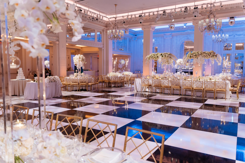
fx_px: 192
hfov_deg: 65.2
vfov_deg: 46.2
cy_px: 82
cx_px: 122
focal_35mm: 28
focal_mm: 28
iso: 800
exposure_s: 1/50
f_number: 2.8
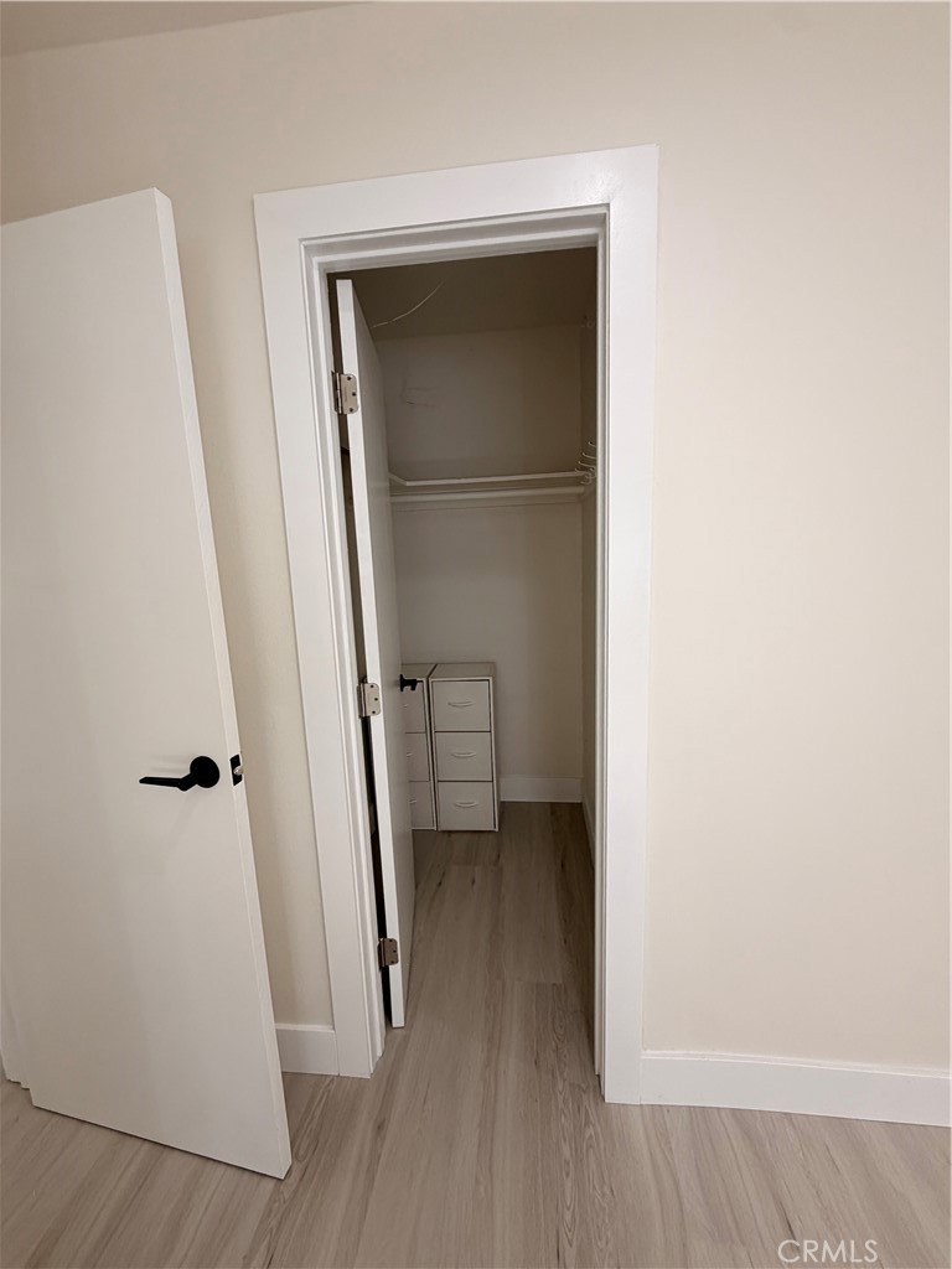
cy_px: 634
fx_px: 513
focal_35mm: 14
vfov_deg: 102.1
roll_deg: +0.0
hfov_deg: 85.7
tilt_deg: -11.2
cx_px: 476
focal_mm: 2.22
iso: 100
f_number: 2.2
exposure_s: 1/120
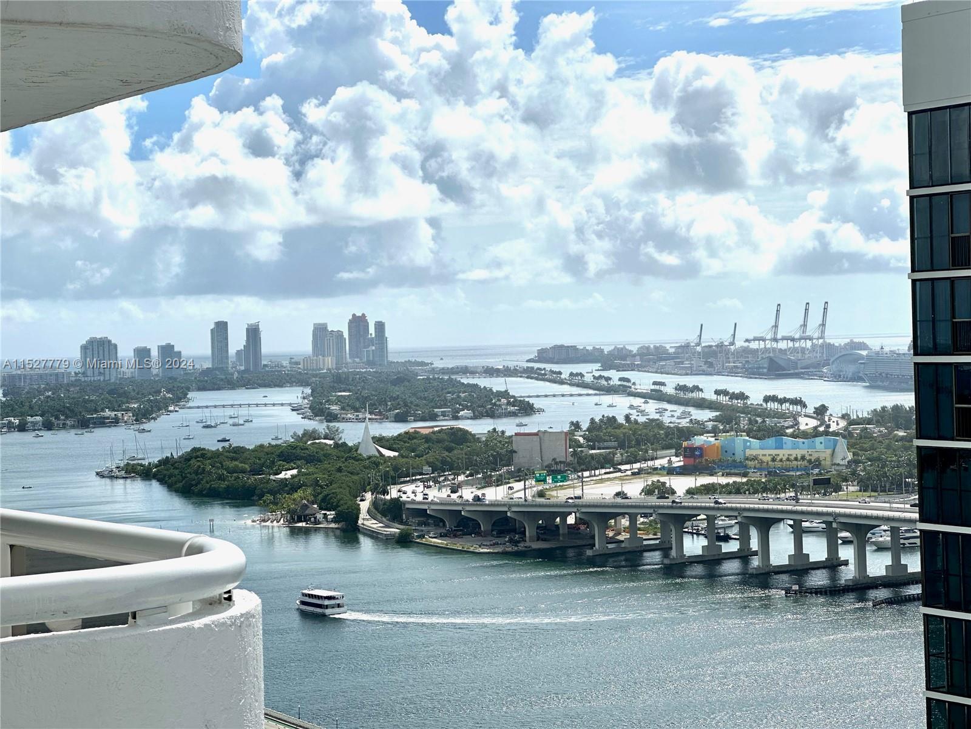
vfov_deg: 19.1
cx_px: 486
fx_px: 2160
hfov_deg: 25.3
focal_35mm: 77
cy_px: 364
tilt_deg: -1.3
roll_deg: +1.8
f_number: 2.8
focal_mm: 9
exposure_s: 1/3040
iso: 32
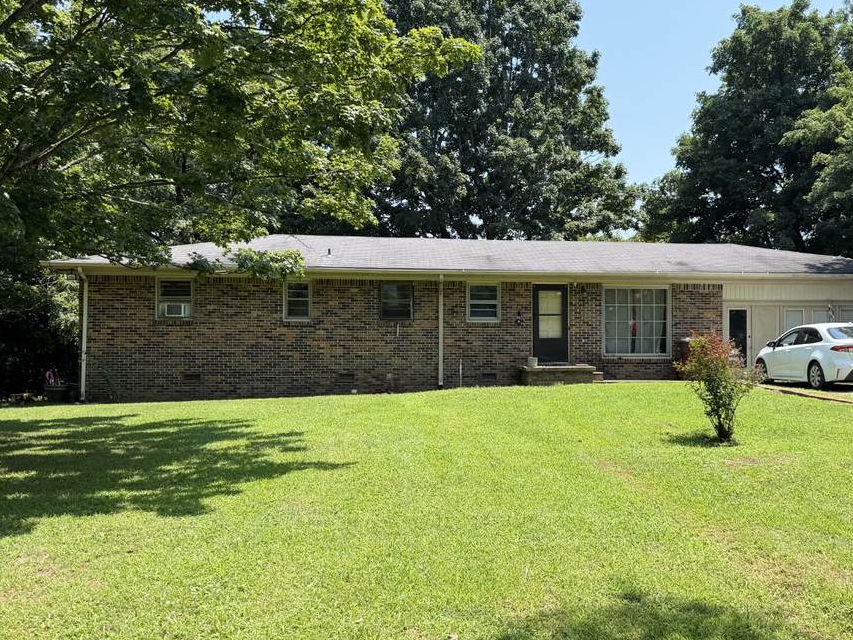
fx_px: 887
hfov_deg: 50.9
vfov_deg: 39.6
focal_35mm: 36
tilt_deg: +0.5
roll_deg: +0.8
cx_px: 526
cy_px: 354
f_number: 1.78
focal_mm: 6.76
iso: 100
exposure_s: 1/2000
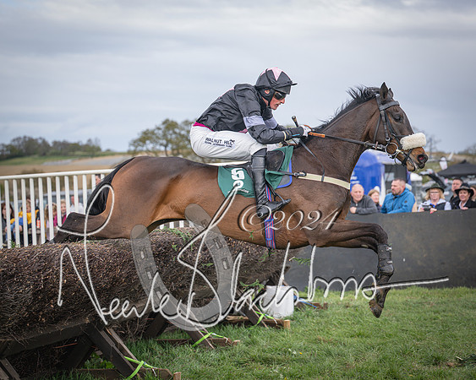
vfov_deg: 18.9
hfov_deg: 23.5
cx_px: 224
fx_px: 1146
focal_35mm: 81
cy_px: 190
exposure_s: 1/2000
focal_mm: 70
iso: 400
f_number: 2.8
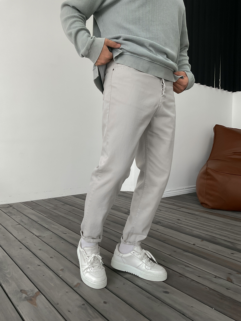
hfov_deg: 48.2
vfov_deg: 61.7
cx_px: 120
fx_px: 269
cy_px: 160
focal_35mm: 29
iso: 32
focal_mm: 3
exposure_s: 1/120
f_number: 1.8
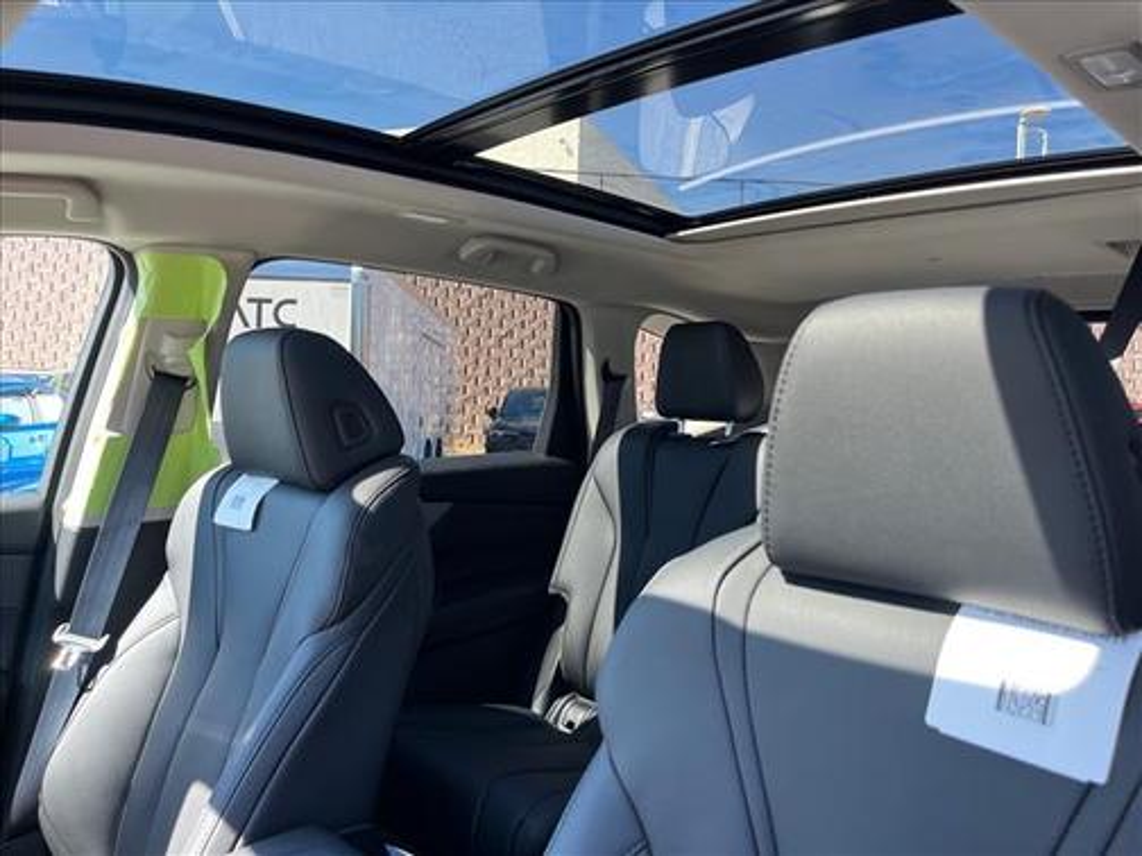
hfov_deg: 67.3
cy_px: 428
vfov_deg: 53.1
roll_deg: -2.3
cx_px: 571
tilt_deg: +3.3
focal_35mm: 26
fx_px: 858
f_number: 1.6
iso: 80
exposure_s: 1/121
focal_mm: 5.1
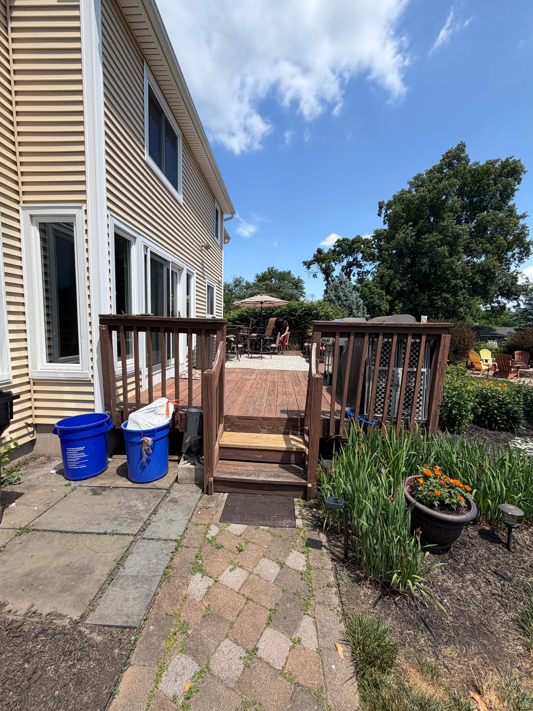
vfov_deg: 102.1
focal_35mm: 14
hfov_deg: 85.7
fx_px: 287
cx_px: 266
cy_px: 356
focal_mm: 2.22
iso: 32
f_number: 2.2
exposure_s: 1/770
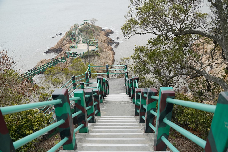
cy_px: 76
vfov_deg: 46.4
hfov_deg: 65.5
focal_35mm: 28
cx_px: 114
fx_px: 177
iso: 125
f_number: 4
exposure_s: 1/160
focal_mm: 28
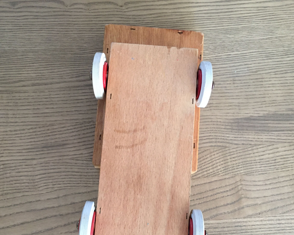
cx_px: 147
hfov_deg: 47.9
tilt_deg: -81.9
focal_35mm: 38
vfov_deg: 38.7
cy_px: 157
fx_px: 331
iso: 200
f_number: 2.2
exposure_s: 1/33
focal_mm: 4.15
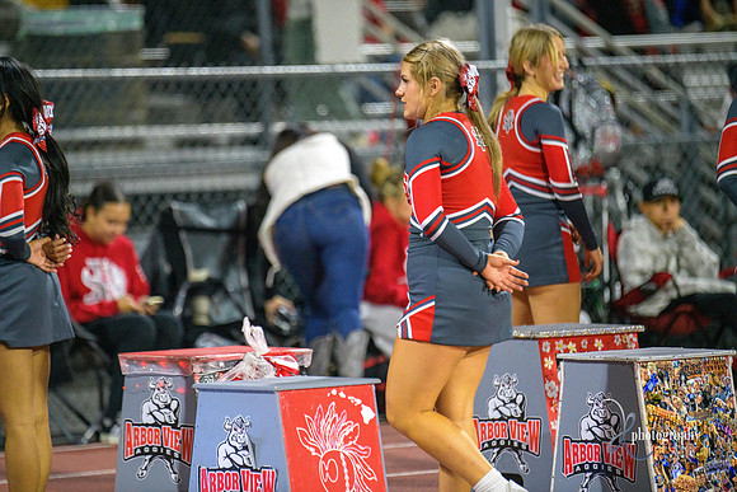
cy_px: 246
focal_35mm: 300
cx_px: 368
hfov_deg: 6.9
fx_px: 6143
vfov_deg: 4.6
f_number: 2.8
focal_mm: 300
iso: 2000
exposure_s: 1/250
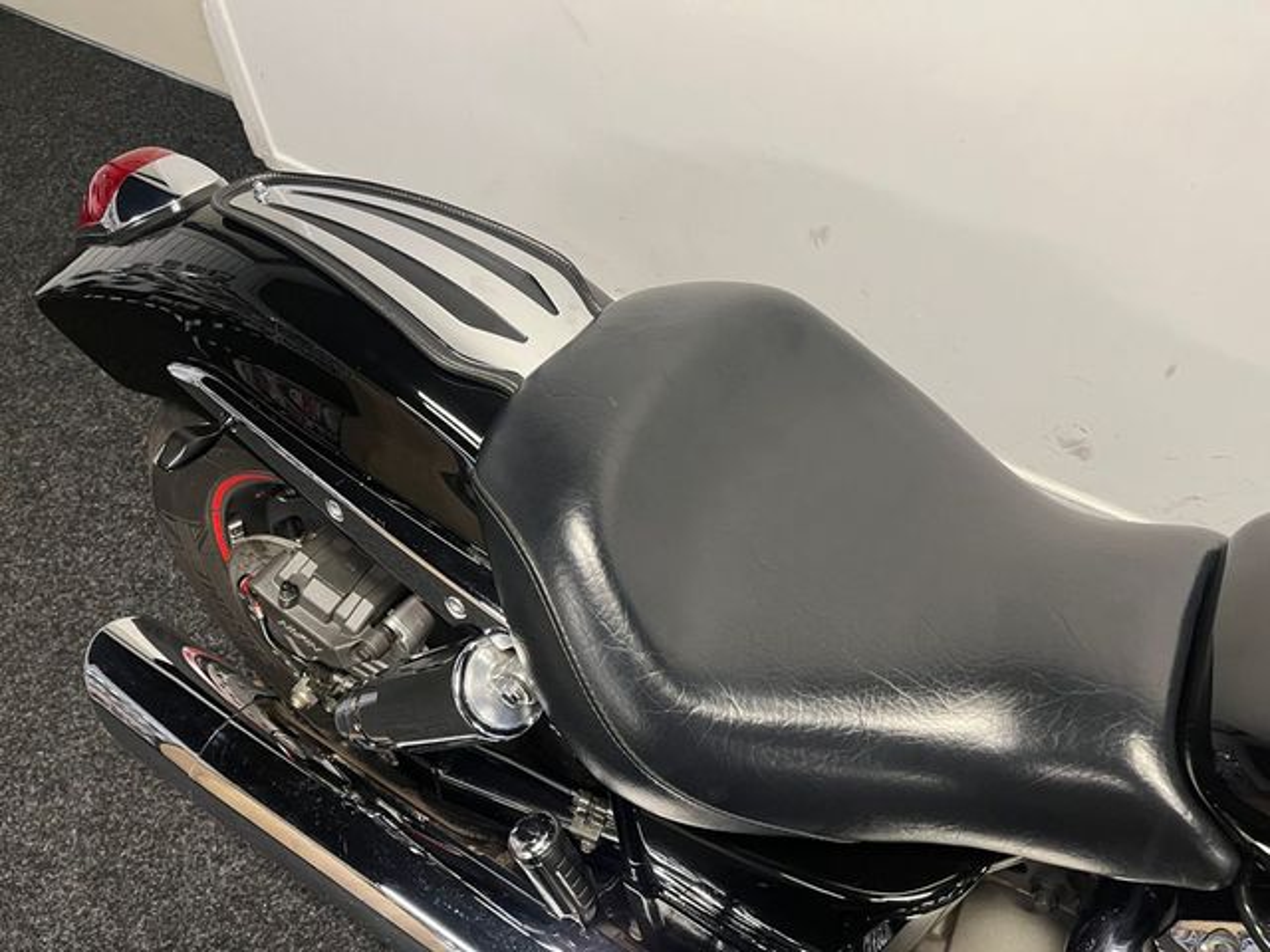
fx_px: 954
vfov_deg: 53.1
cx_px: 635
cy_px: 476
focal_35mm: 26
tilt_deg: -53.1
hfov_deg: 67.3
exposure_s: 1/50
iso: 160
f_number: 1.6
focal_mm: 5.1
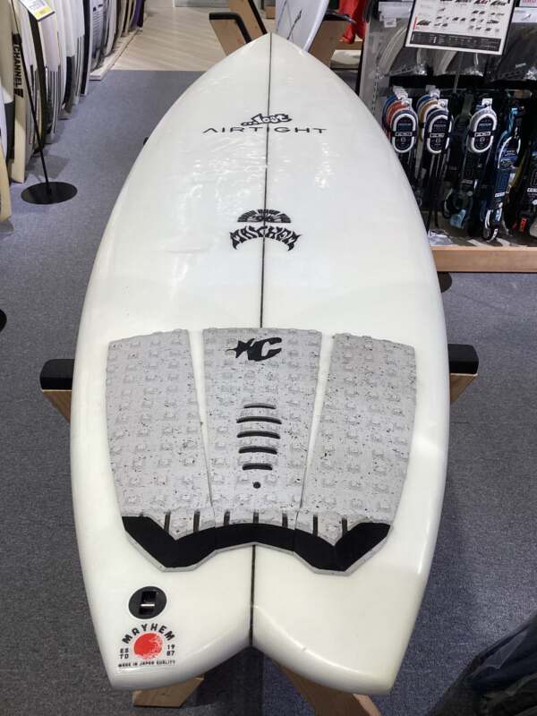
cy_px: 358
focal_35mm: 31
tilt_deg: -38.7
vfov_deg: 58.4
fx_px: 641
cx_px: 268
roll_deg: +0.6
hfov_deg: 45.4
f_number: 2.4
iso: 64
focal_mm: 3.3
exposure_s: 1/120
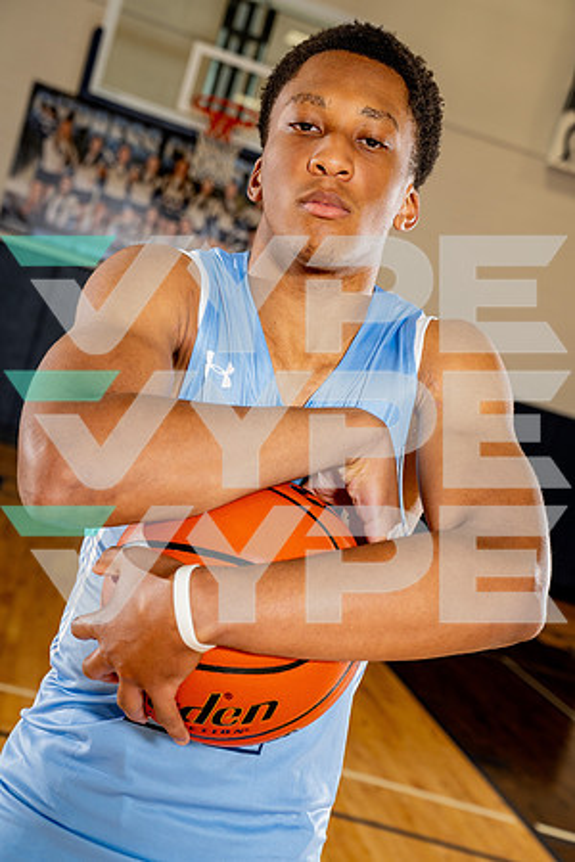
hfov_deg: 24.2
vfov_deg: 35.6
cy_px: 431
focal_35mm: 56
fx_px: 1342
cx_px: 288
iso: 400
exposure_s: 1/250
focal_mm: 56
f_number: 5.6
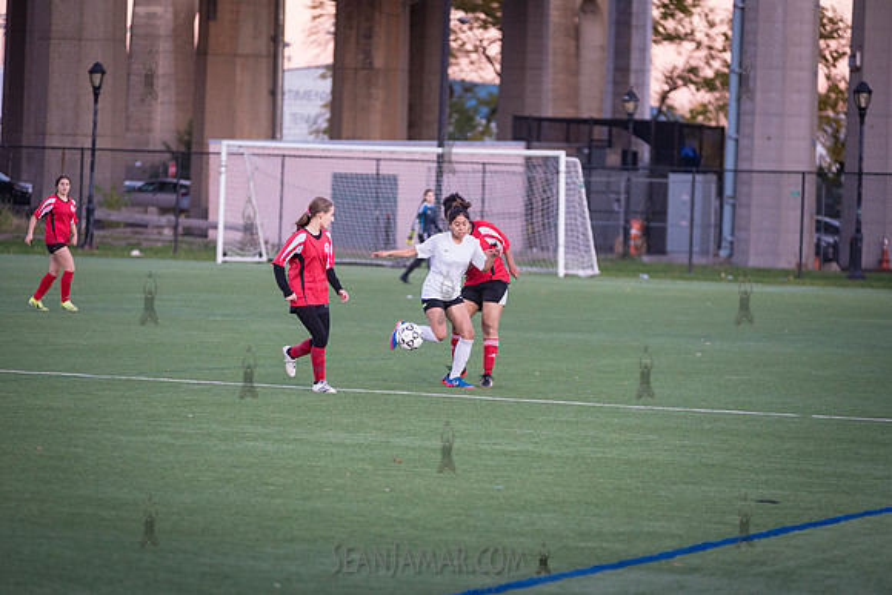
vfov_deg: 7.4
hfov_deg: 11.1
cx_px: 446
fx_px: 4585
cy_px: 298
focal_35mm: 185
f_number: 4
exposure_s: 1/500
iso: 2000
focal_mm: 185
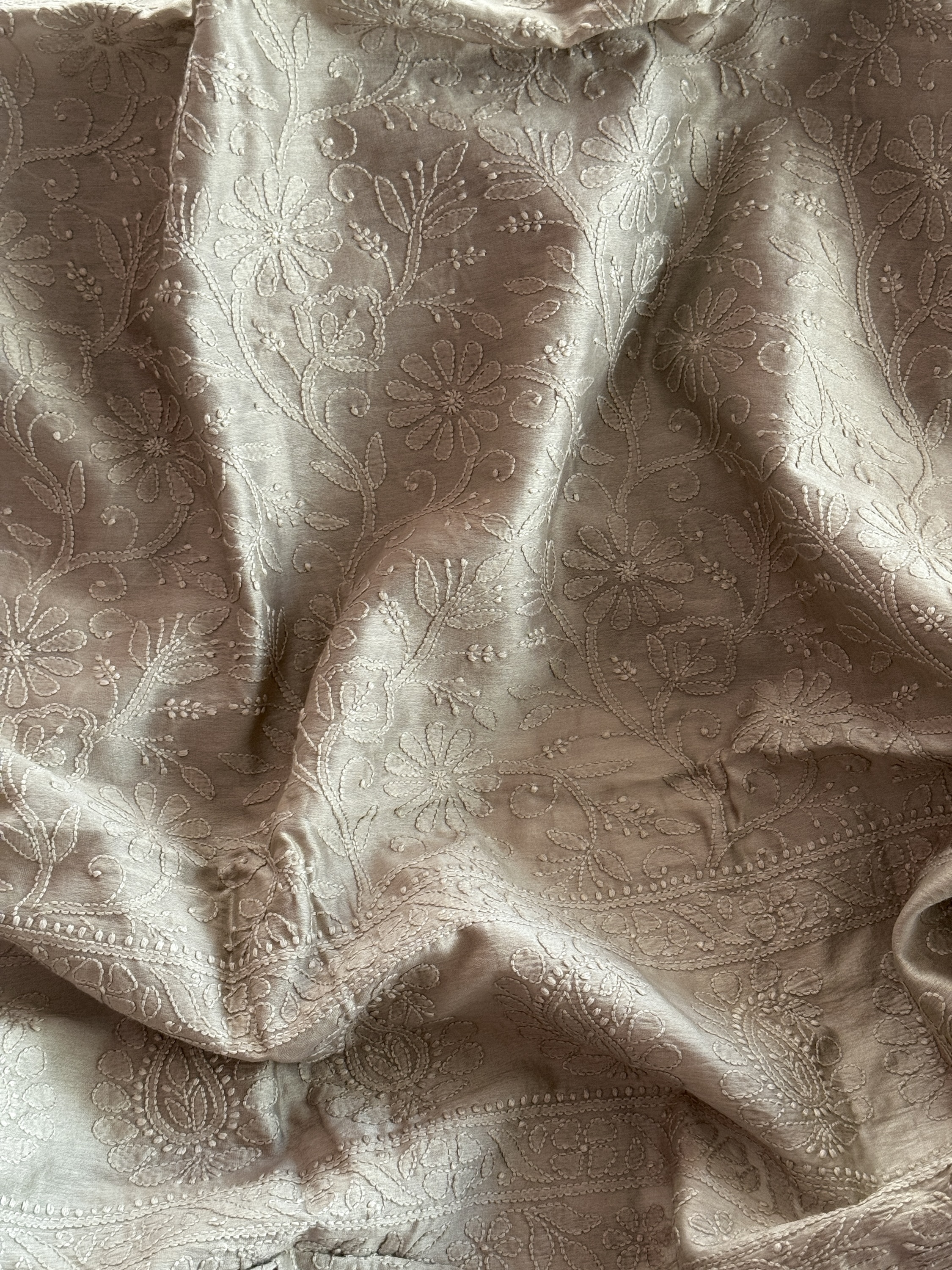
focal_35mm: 48
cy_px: 635
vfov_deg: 39.7
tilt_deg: -69.9
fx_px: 1760
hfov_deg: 30.3
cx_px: 476
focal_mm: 6.76
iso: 160
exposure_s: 1/60
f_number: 1.78
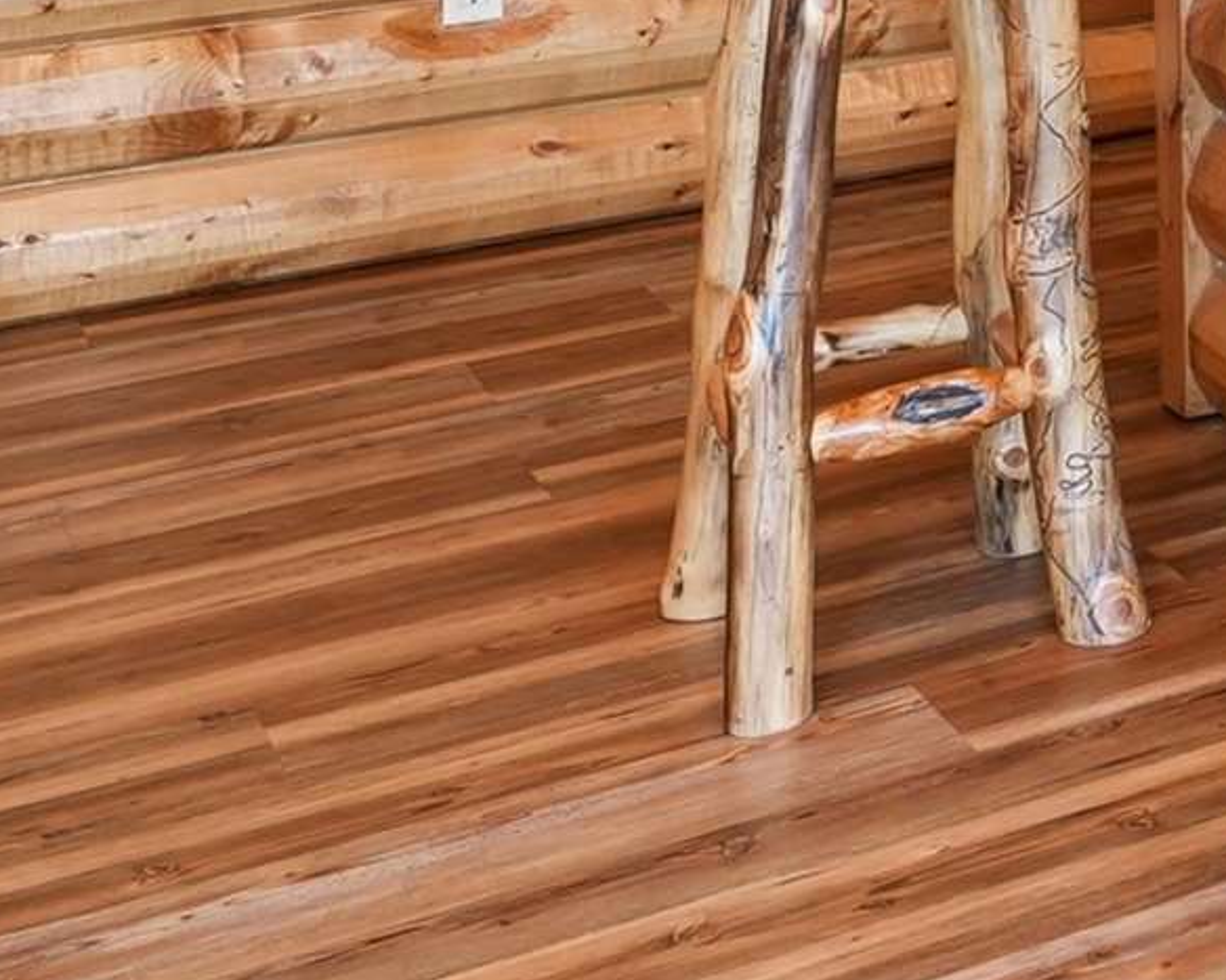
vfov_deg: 16.3
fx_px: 3047
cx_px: 2263
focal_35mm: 84
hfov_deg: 17.8
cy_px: -589
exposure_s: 1/6
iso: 400
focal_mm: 17
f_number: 9
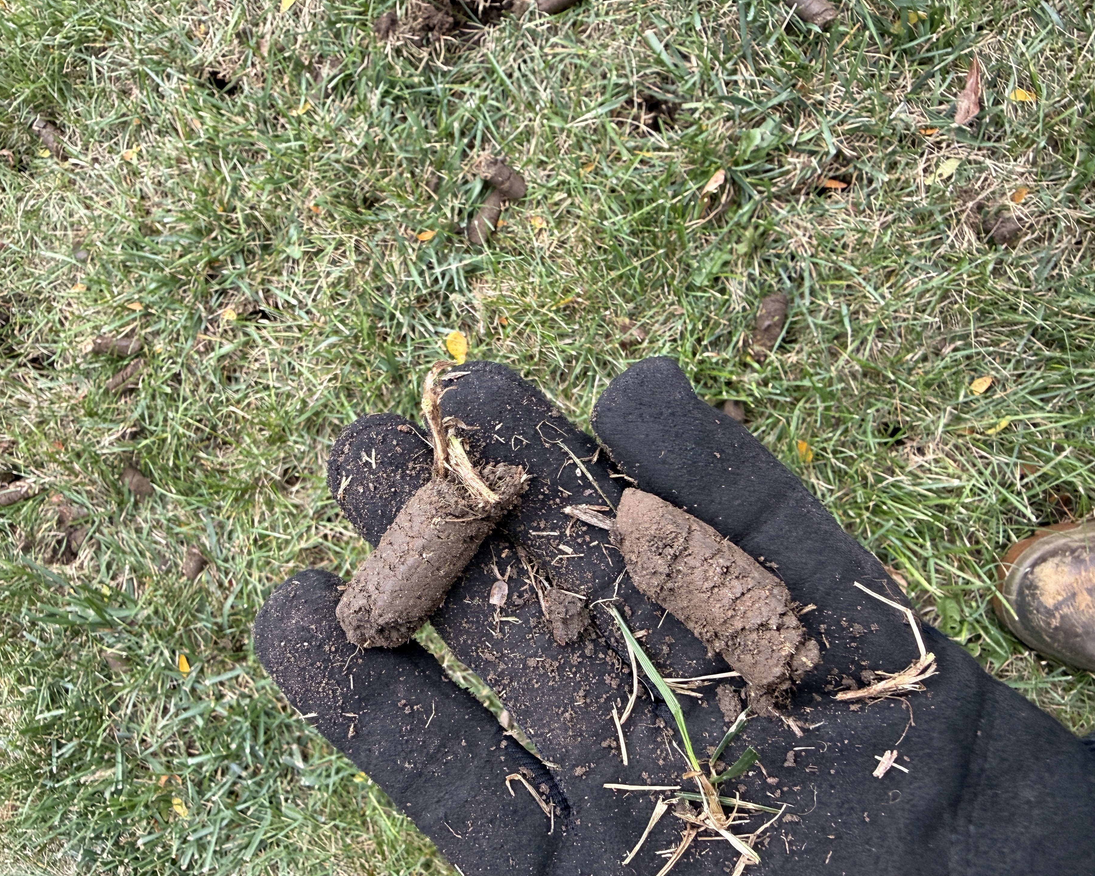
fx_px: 843
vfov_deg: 54.9
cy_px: 452
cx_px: 504
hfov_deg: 65.9
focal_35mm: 26
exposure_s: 1/99
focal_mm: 2.22
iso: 160
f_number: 2.2
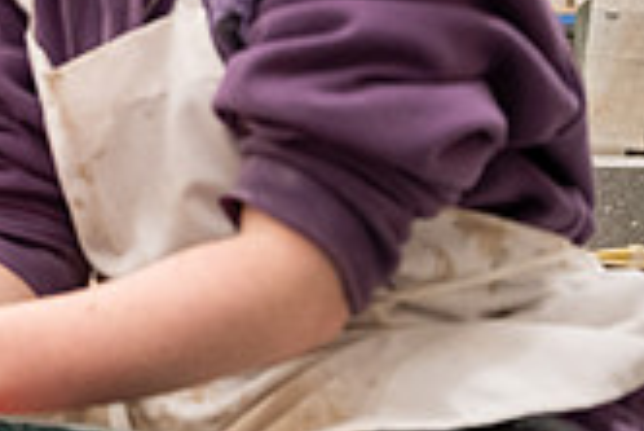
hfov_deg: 14.9
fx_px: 2184
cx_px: -466
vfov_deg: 11.2
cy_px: 68
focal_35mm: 122
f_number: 3.2
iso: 1600
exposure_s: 1/320
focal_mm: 35
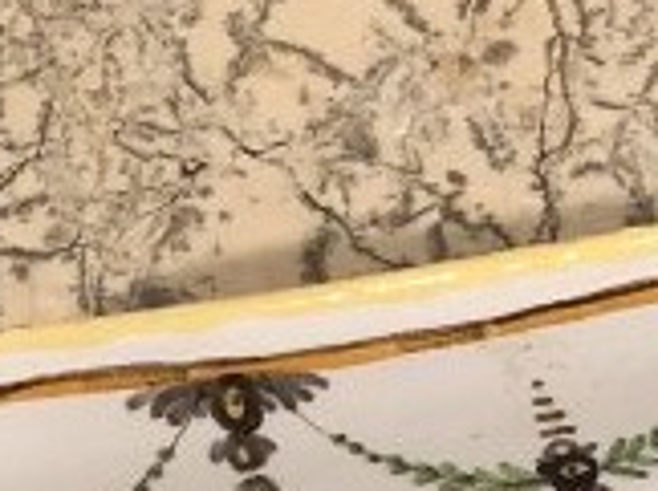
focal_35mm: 140
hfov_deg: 13.6
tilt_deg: -80.4
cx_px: 843
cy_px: 1130
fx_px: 2657
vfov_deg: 9.5
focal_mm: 3.99
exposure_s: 1/100
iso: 40
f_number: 1.8
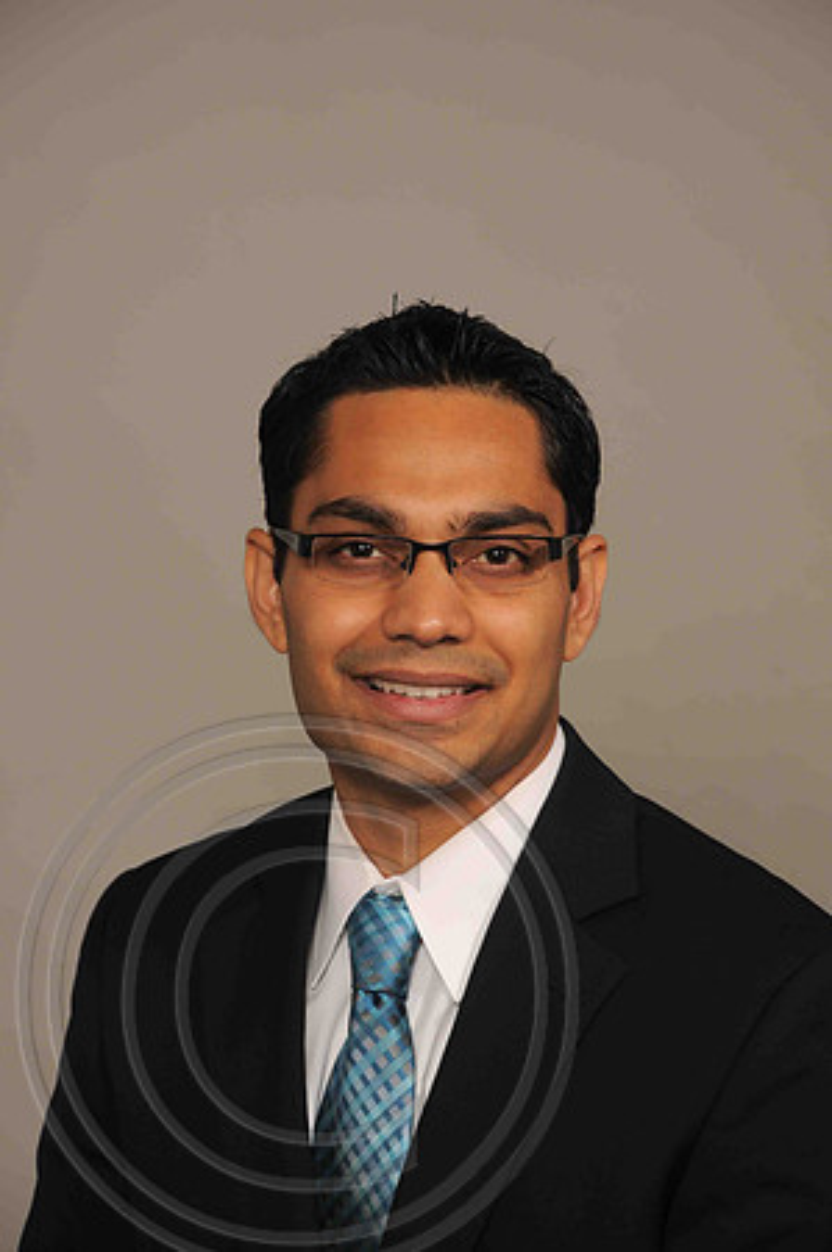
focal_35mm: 120
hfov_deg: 11.4
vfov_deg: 17.1
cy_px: 626
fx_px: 4169
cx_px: 416
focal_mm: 80
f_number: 6.3
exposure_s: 1/60
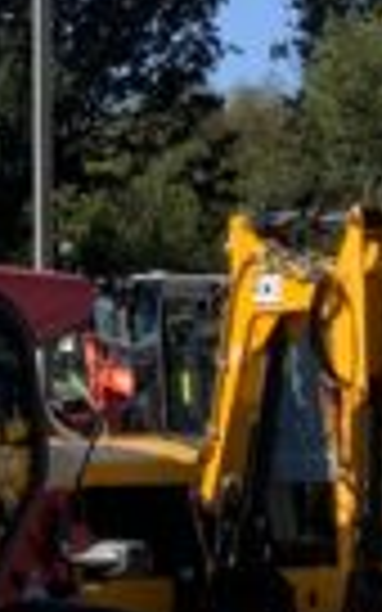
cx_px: -346
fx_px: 3864
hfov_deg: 5.6
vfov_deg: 8.9
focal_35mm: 232
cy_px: -220
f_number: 1.8
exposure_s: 1/1730
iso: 16
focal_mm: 3
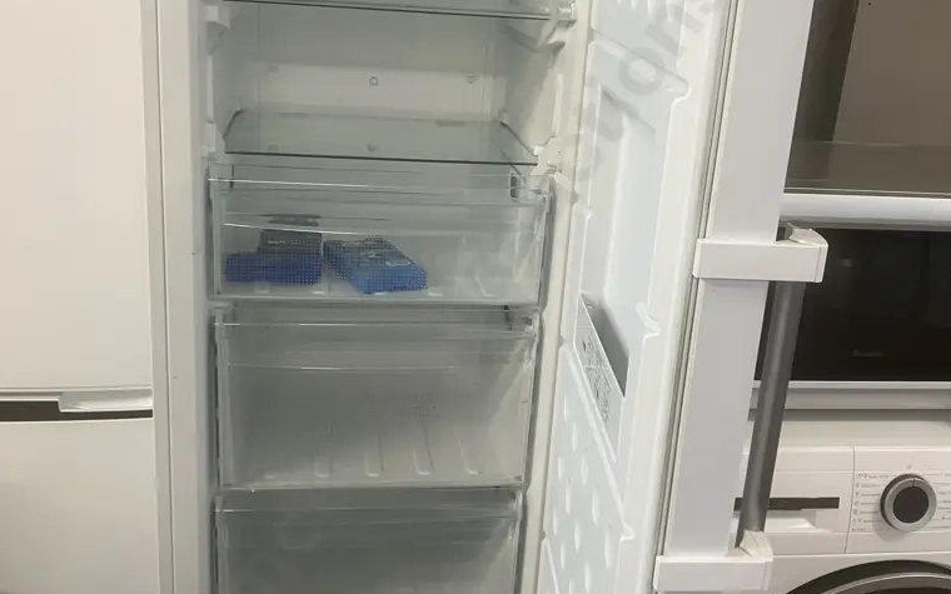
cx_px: 477
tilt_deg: -16.4
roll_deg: -3.3
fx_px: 1037
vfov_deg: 32.0
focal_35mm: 40
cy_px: 290
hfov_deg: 49.3
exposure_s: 1/50
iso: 160
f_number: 1.8
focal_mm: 3.99
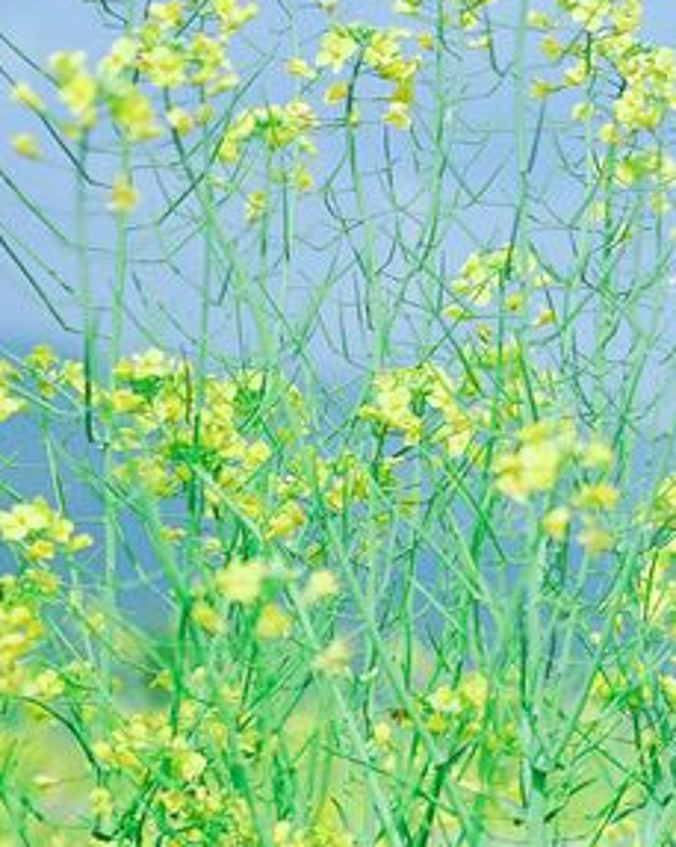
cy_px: 485
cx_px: 1600
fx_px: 7027
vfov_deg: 6.9
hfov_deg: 5.3
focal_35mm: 281
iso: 100
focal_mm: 47.6
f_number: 2.8
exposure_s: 1/3200
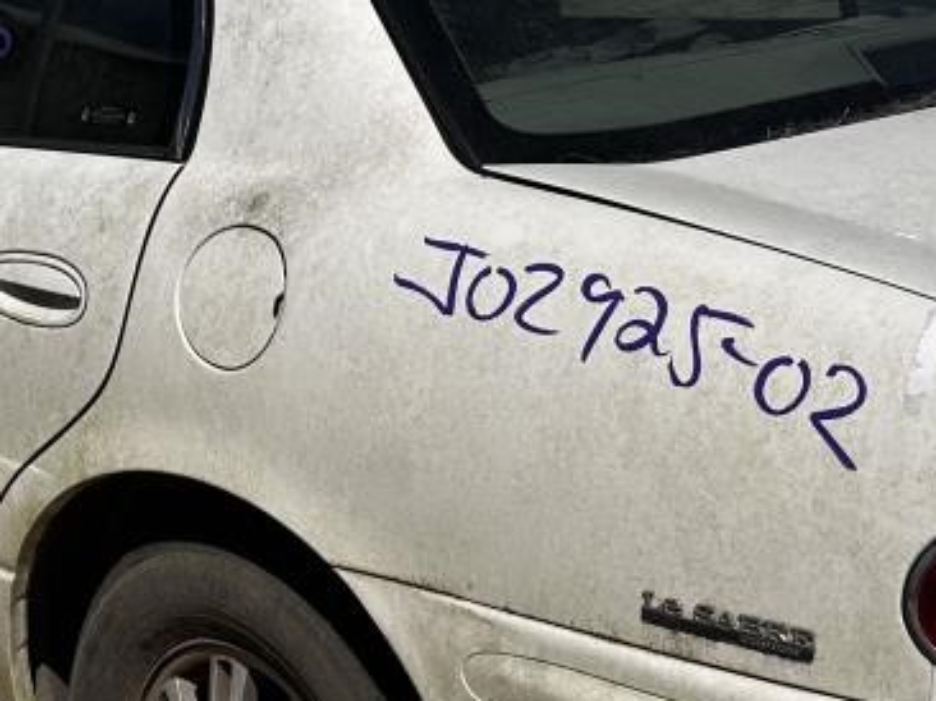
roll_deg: +0.7
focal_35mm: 84
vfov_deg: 17.5
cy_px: 389
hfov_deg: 23.3
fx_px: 2270
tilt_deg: -14.2
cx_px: 491
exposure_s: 1/13699
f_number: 1.78
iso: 80
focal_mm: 6.86
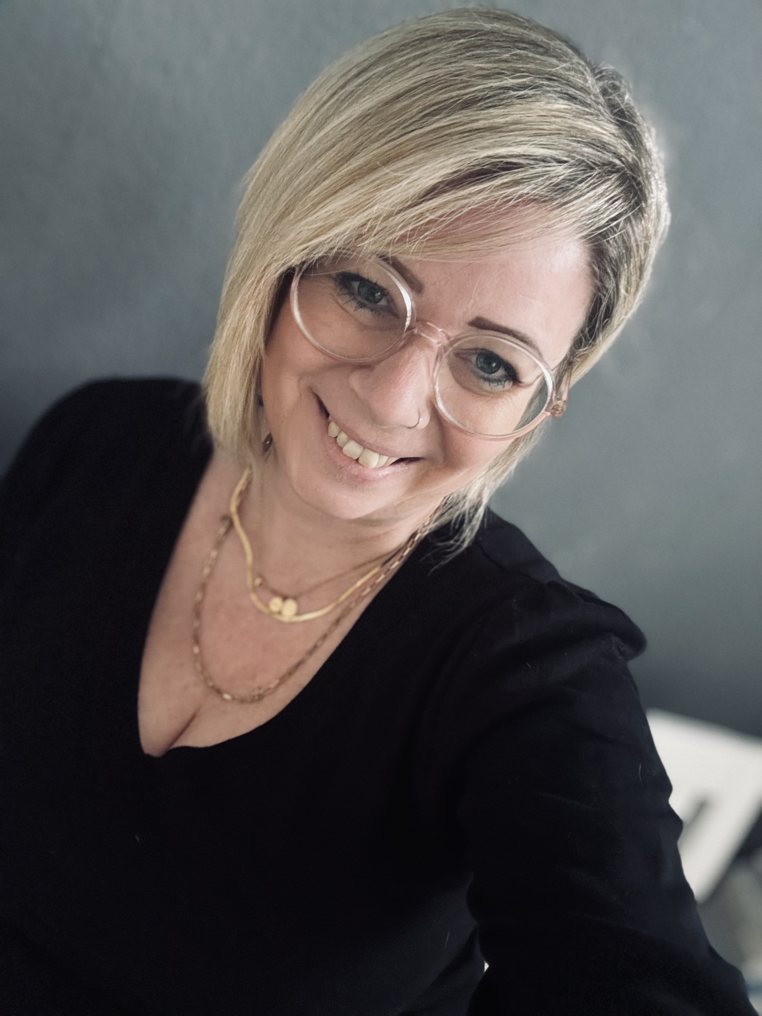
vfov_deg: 60.0
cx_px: 381
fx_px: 881
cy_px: 508
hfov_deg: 46.8
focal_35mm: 30
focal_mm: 2.69
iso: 320
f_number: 1.9
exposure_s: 1/40
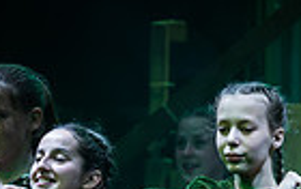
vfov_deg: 2.3
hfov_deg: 3.7
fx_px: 4642
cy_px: 417
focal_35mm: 565
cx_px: 349
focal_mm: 122
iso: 640
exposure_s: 1/125
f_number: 2.8
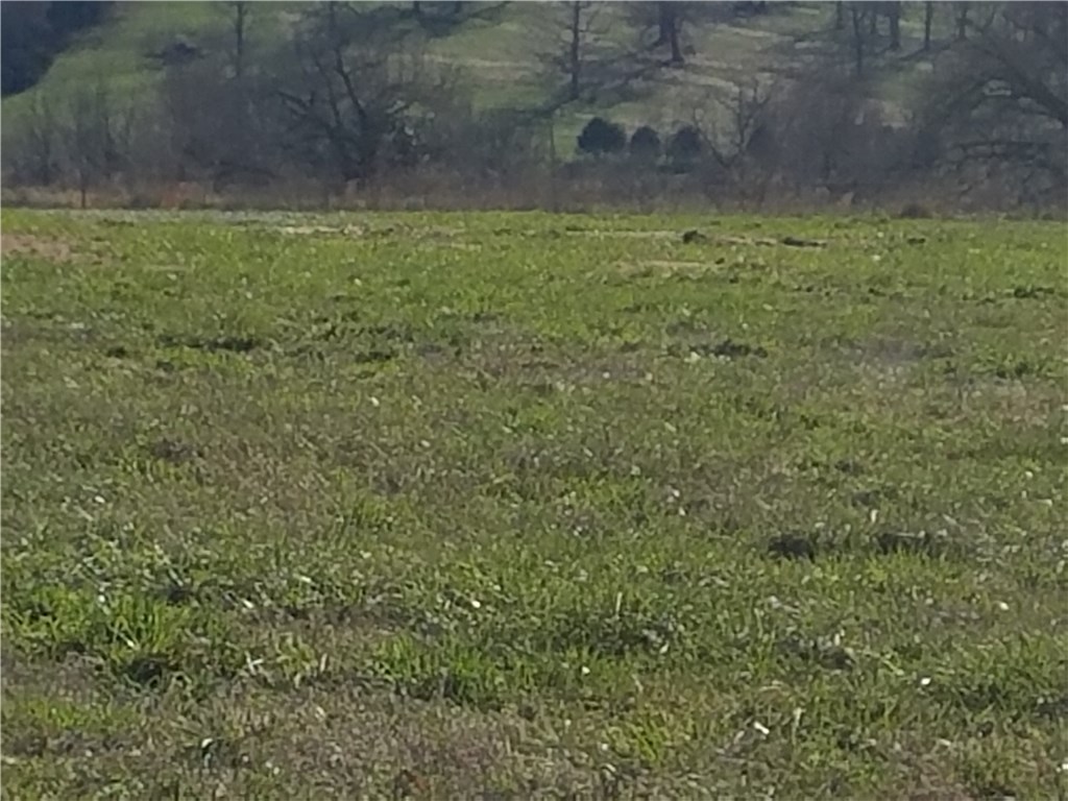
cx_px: 534
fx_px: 802
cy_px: 400
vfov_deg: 53.1
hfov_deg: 67.3
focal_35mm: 26
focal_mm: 4.2
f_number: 1.7
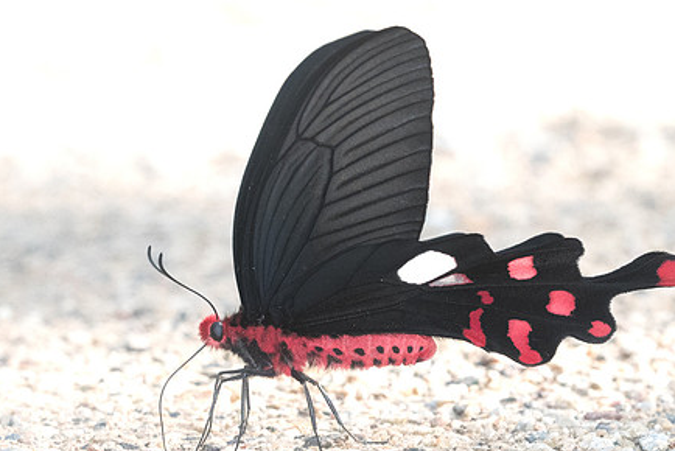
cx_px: 548
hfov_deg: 3.9
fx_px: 9925
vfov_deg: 2.6
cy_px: 282
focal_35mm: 529
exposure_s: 1/250
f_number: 10
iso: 1000
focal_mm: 150
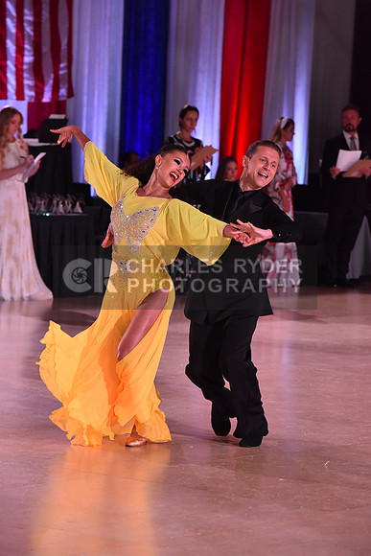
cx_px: 186
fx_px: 2472
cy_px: 278
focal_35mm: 160
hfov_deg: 8.6
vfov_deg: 12.8
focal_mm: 160
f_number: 6.3
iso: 2500
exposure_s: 1/320
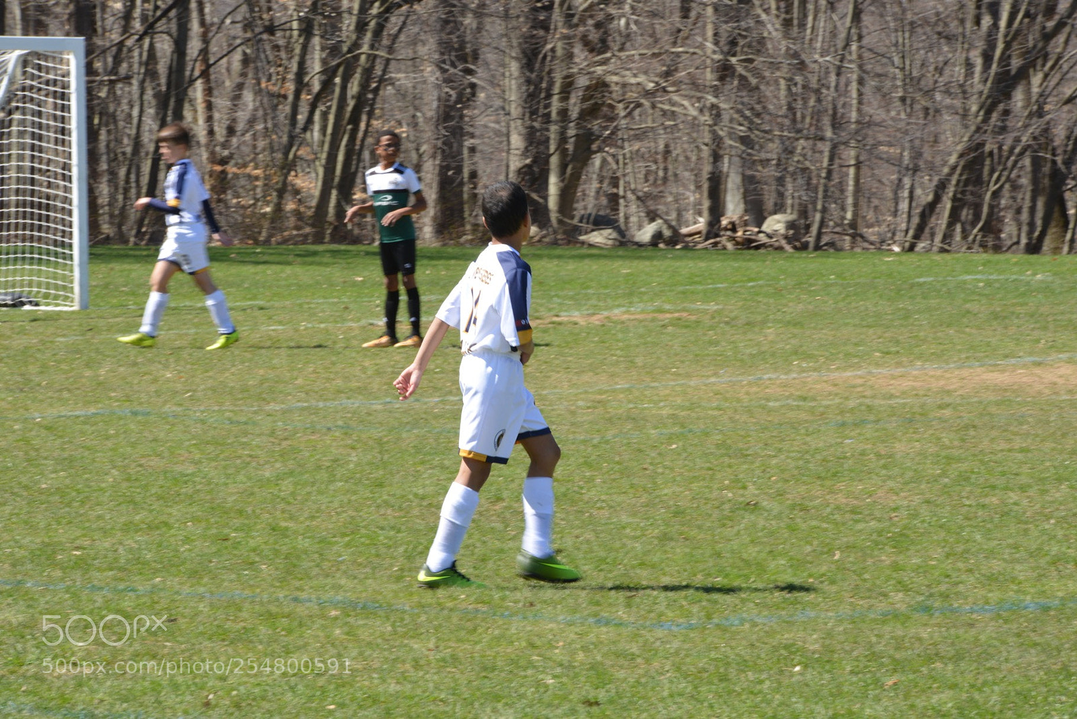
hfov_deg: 10.3
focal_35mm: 200
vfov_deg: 6.9
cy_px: 360
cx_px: 538
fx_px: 5983
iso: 500
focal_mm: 200
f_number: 22
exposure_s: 1/80
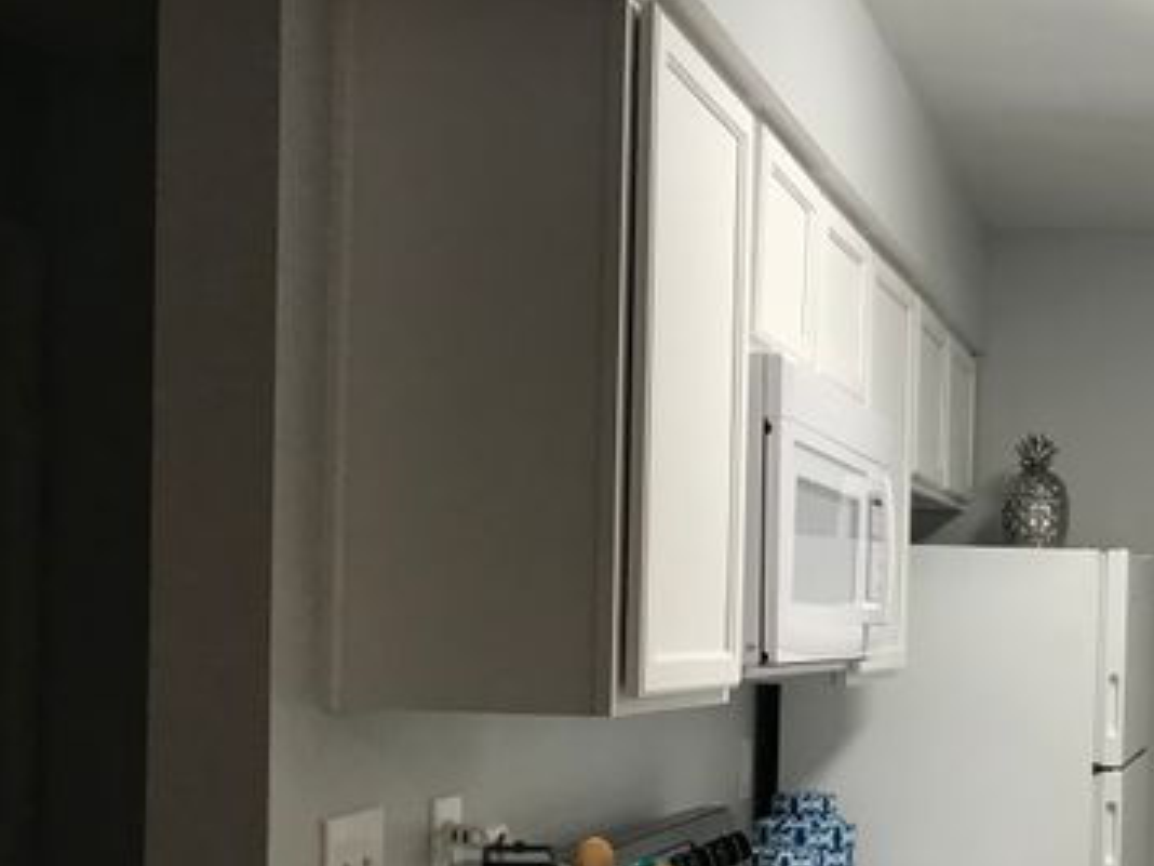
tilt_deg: -1.0
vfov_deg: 26.1
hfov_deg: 32.7
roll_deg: -3.4
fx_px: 1834
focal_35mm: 55
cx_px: 1099
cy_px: 689
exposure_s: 1/30
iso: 40
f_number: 1.8
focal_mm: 3.99
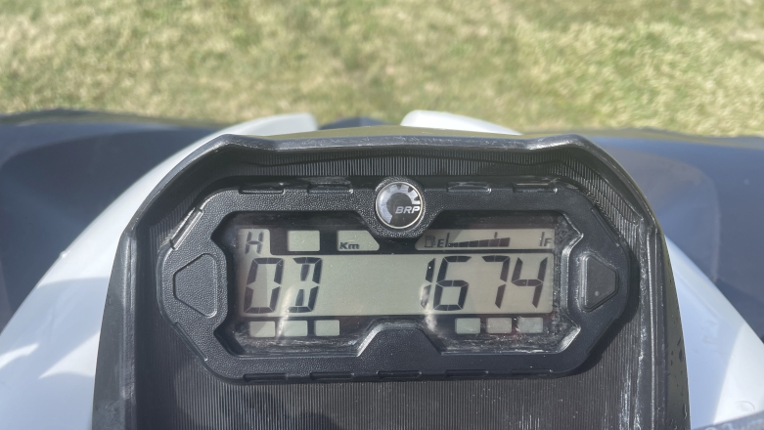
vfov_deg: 40.0
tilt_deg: -42.3
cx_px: 376
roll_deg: +1.9
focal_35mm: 29
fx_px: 588
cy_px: 265
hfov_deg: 66.0
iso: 32
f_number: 1.6
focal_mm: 4.2
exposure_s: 1/924
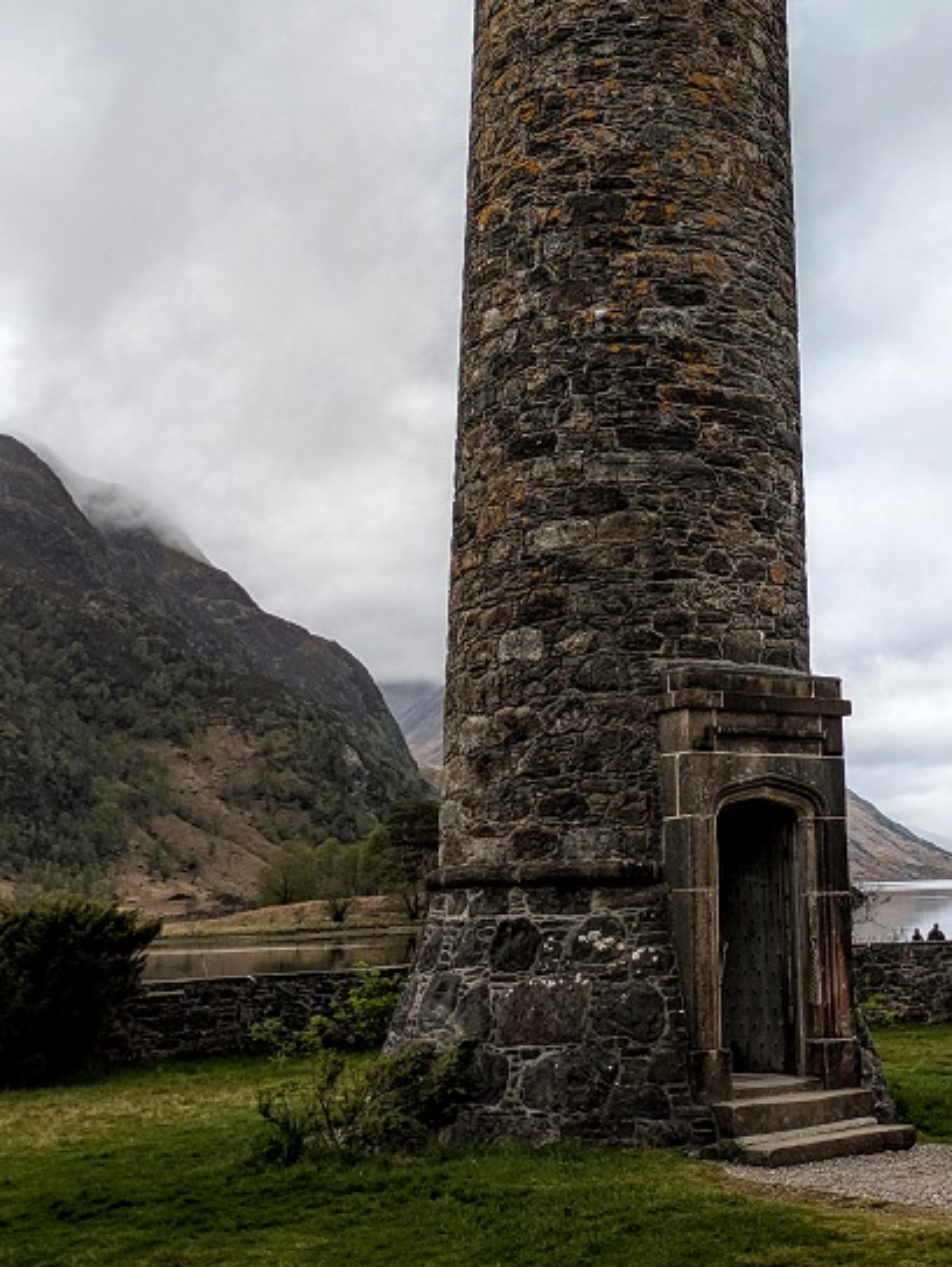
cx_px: 770
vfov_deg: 40.0
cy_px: 313
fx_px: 1685
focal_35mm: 46
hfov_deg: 30.7
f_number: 1.89
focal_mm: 5.43
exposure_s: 1/399
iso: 62
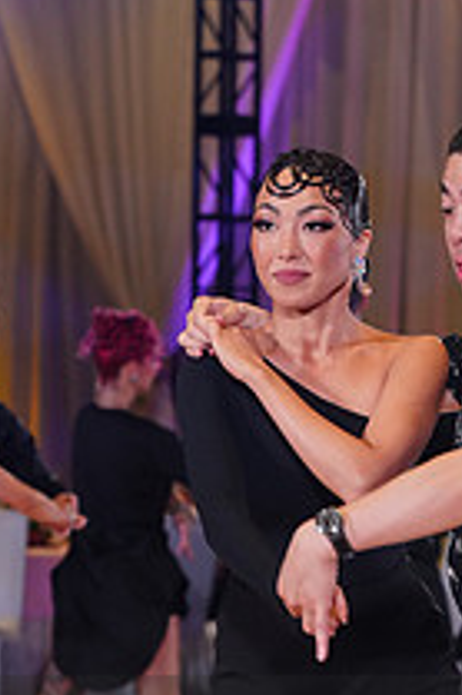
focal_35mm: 228
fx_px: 4396
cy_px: 788
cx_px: 334
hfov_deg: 6.0
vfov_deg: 8.9
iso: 1600
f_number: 4
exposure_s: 1/400
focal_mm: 82
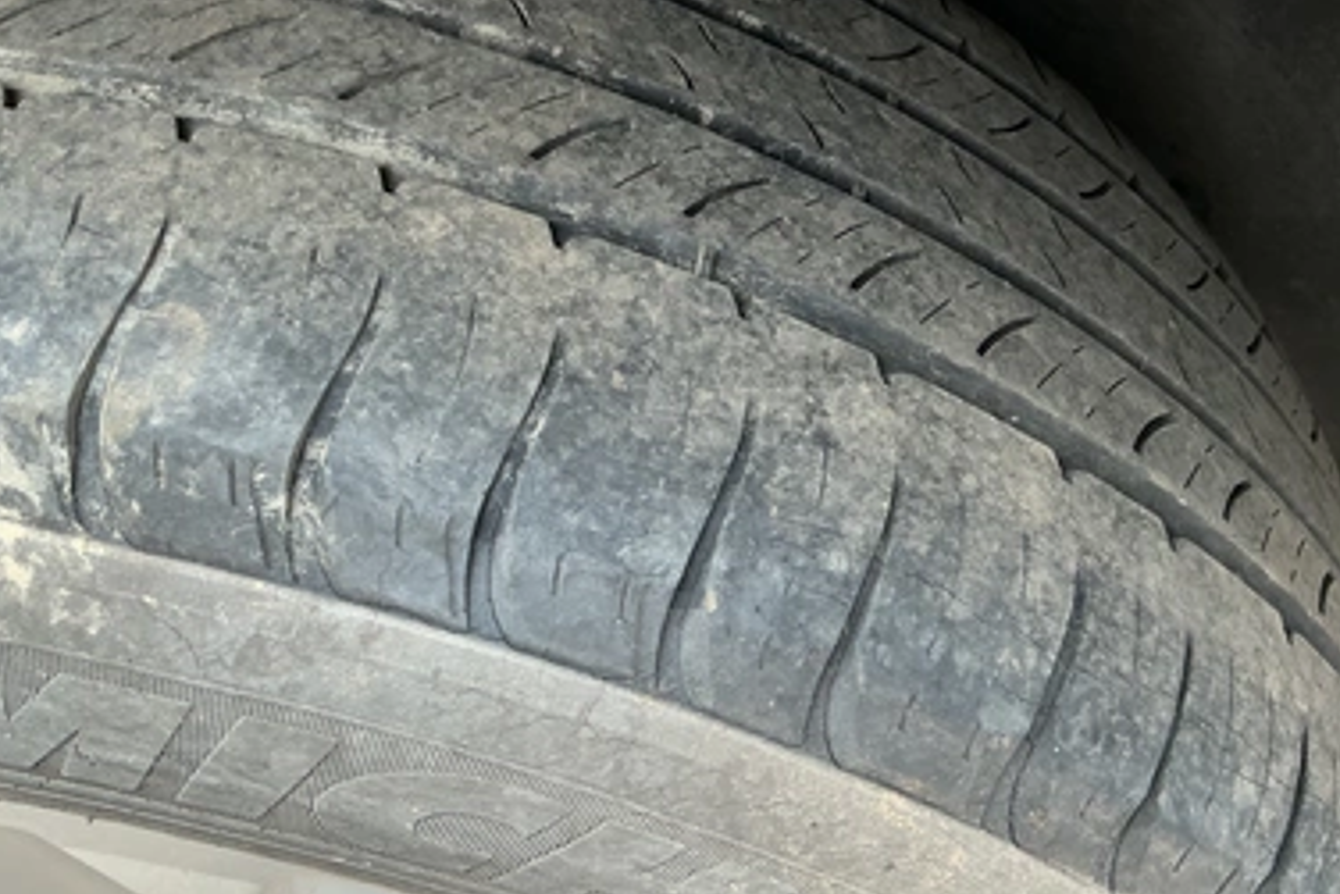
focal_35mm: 31
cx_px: 663
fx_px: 1154
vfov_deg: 42.4
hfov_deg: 60.3
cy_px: 467
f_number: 1.8
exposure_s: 1/249
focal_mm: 3
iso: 25
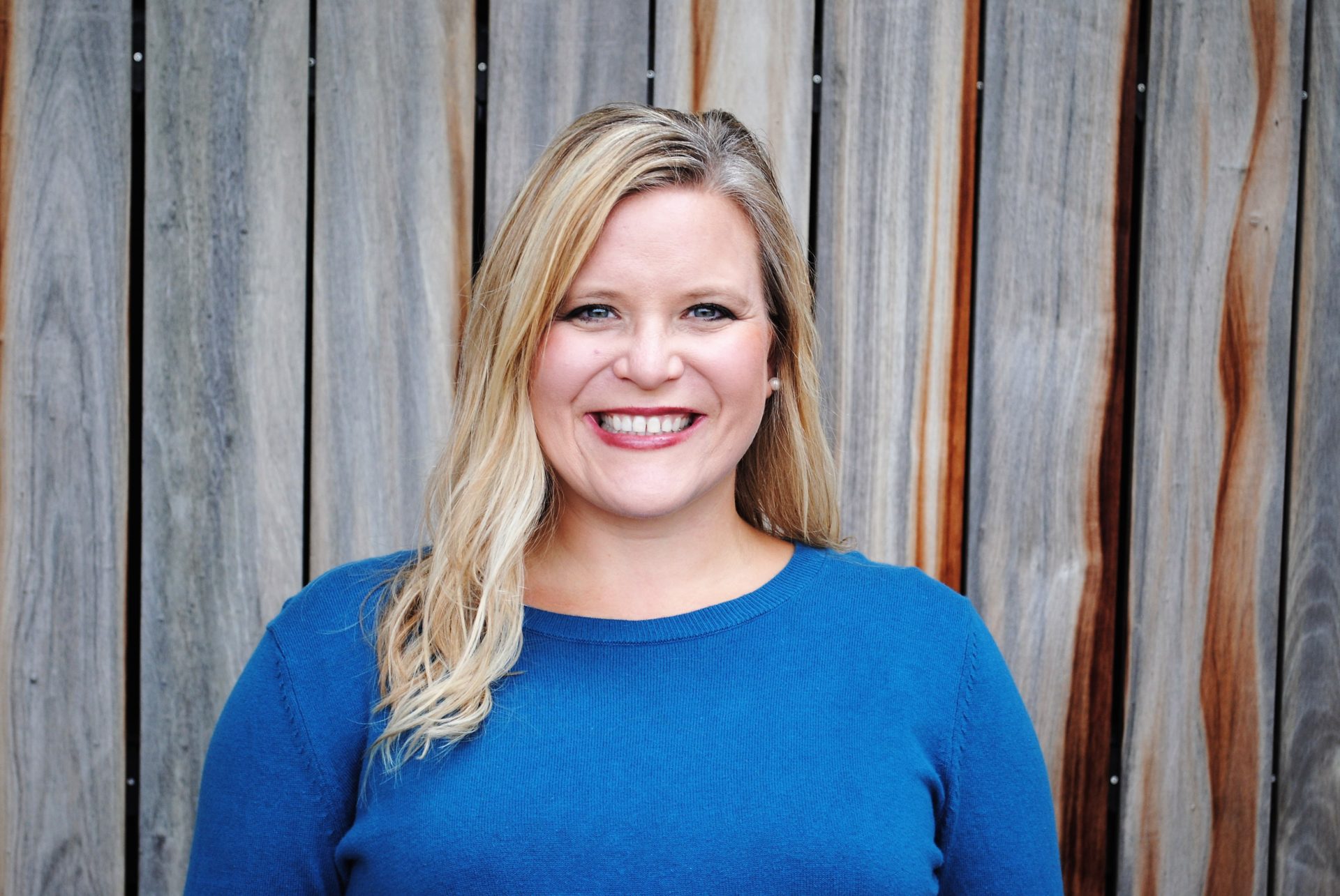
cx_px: 670
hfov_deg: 26.0
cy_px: 448
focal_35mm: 78
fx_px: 2907
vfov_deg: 17.5
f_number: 5.6
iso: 200
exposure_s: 1/40
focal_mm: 52
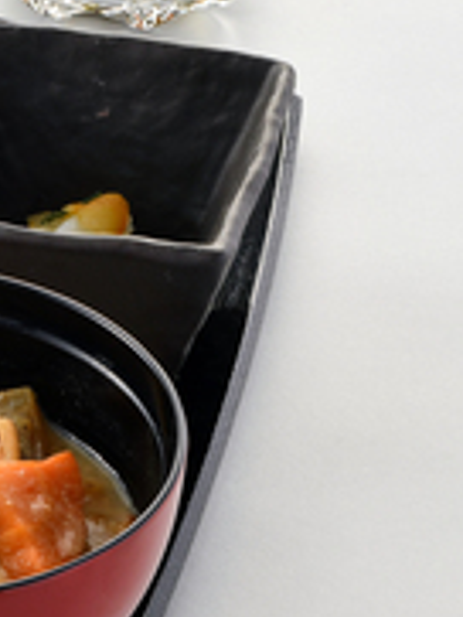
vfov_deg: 7.0
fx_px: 5005
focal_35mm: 281
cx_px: -548
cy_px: 242
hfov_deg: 5.2
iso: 160
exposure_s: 1/100
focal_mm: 85
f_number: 17
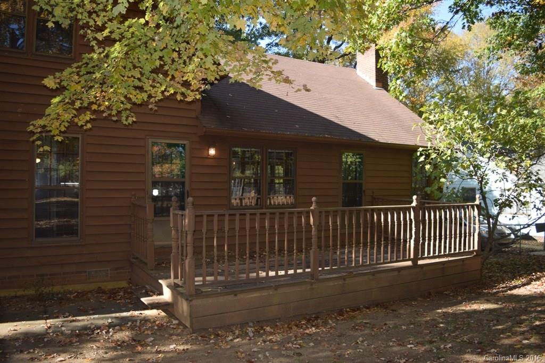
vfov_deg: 47.9
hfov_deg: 67.4
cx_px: 272
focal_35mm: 27
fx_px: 409
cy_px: 182
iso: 100
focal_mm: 18
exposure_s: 1/200
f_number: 3.5
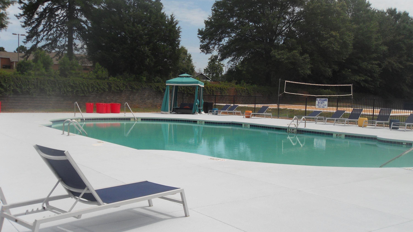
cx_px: 207
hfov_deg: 51.6
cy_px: 140
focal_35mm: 39
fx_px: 427
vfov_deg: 30.3
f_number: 8.2
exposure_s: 1/500
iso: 80
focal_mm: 6.3
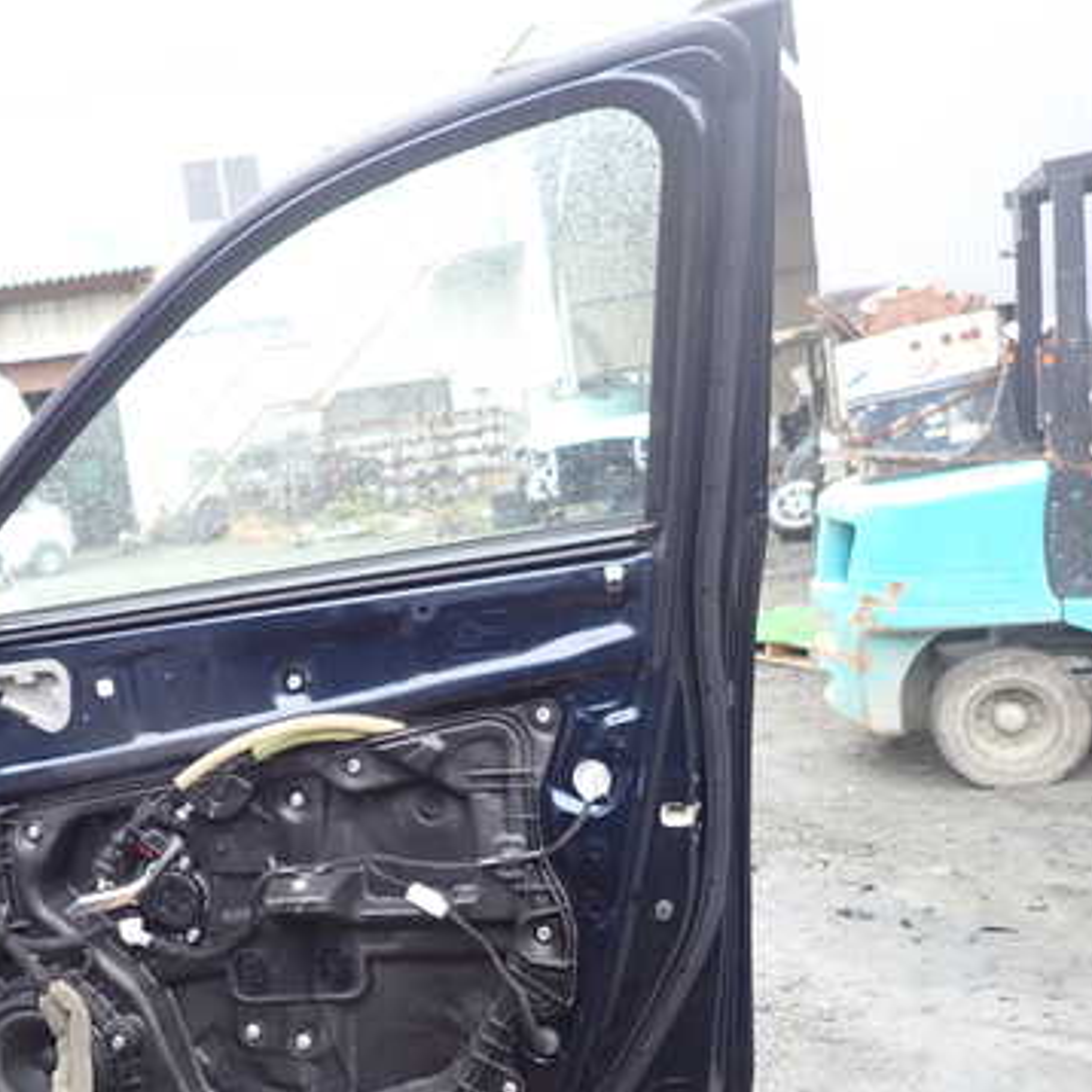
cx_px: 299
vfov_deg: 44.8
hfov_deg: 43.7
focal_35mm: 37
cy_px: 634
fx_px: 1321
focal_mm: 4.5
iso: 100
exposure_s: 1/100
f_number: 2
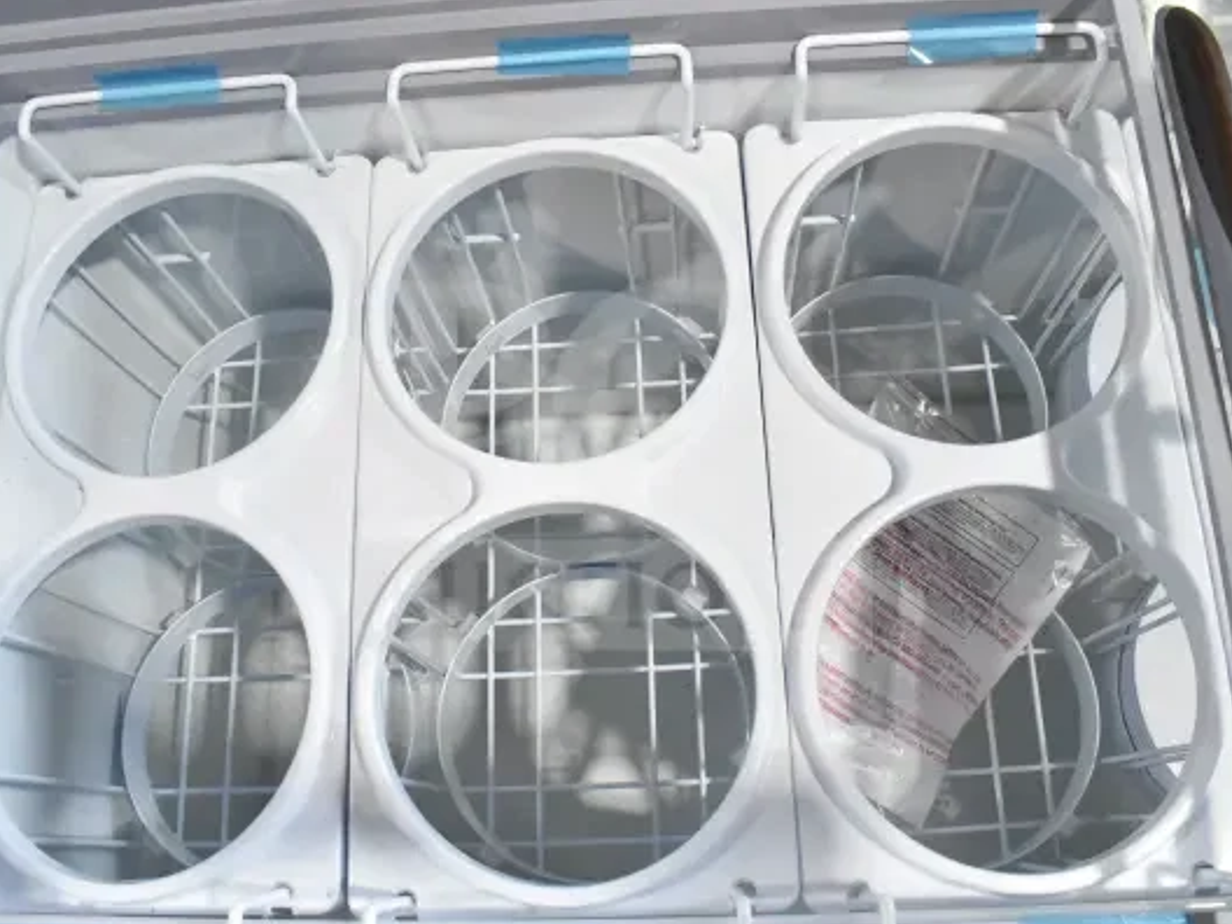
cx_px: 609
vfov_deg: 46.8
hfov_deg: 60.0
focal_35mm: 30
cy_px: 466
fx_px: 1068
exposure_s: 1/400
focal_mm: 18
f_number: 7.1
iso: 6400
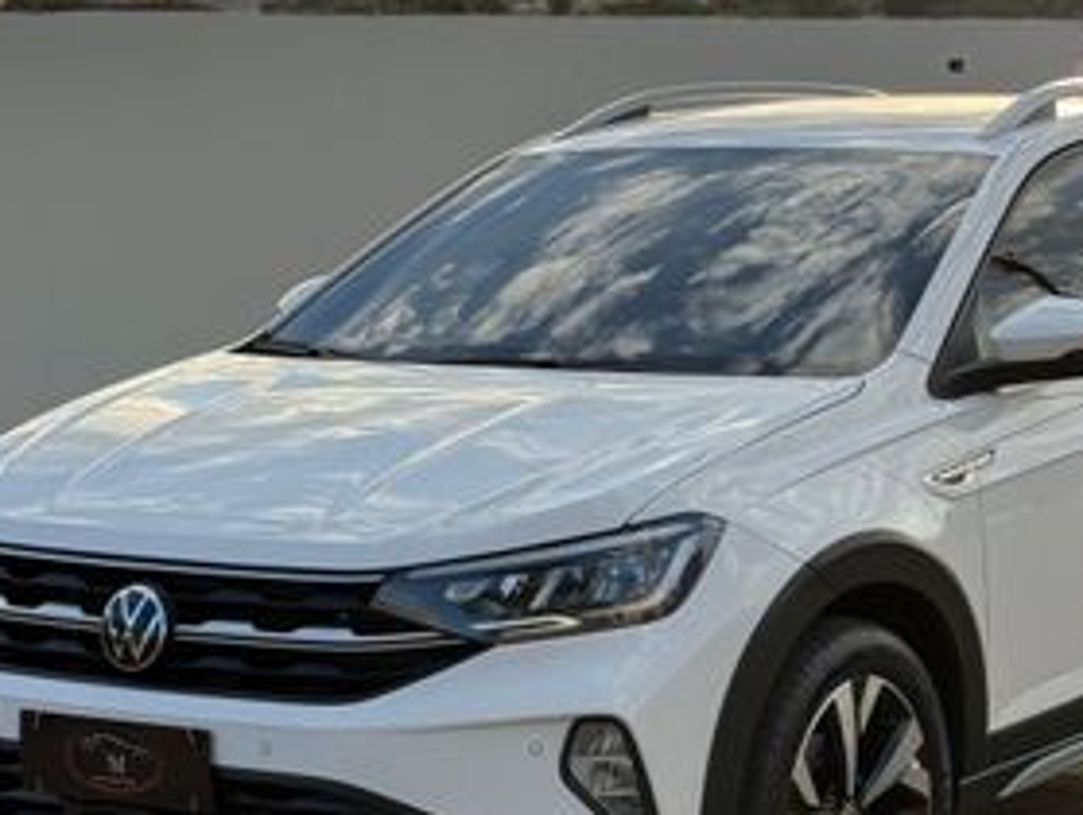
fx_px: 2537
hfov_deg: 24.0
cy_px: 423
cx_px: 687
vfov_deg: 18.2
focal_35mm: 81
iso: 80
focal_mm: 6.76
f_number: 1.78
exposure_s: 1/1980
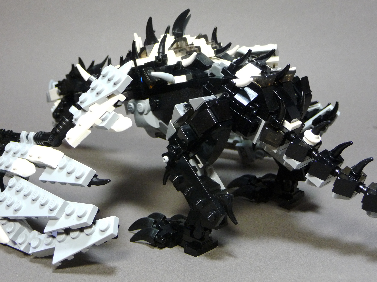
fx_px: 523
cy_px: 141
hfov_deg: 39.7
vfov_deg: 30.3
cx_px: 188
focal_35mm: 48
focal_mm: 8
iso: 400
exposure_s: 1/30
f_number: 4.2
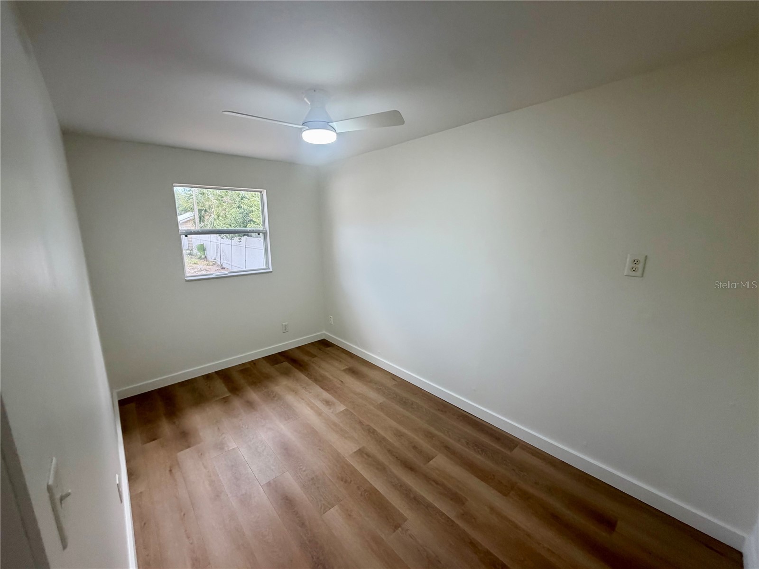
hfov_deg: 102.1
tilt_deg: -11.5
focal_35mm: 14
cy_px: 284
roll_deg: -0.4
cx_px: 380
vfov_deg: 85.7
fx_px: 307
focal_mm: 2.22
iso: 200
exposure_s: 1/120
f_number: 2.2
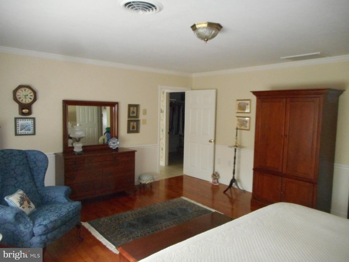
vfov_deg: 54.9
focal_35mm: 25
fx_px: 252
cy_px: 131
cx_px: 174
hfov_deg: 69.4
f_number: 3.7
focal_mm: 4.5
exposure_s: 1/25
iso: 800
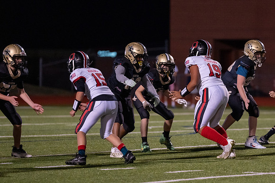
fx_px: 2147
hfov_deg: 7.3
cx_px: 192
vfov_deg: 4.9
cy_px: 99
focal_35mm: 281
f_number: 2.8
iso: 5000
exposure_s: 1/1250
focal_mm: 200
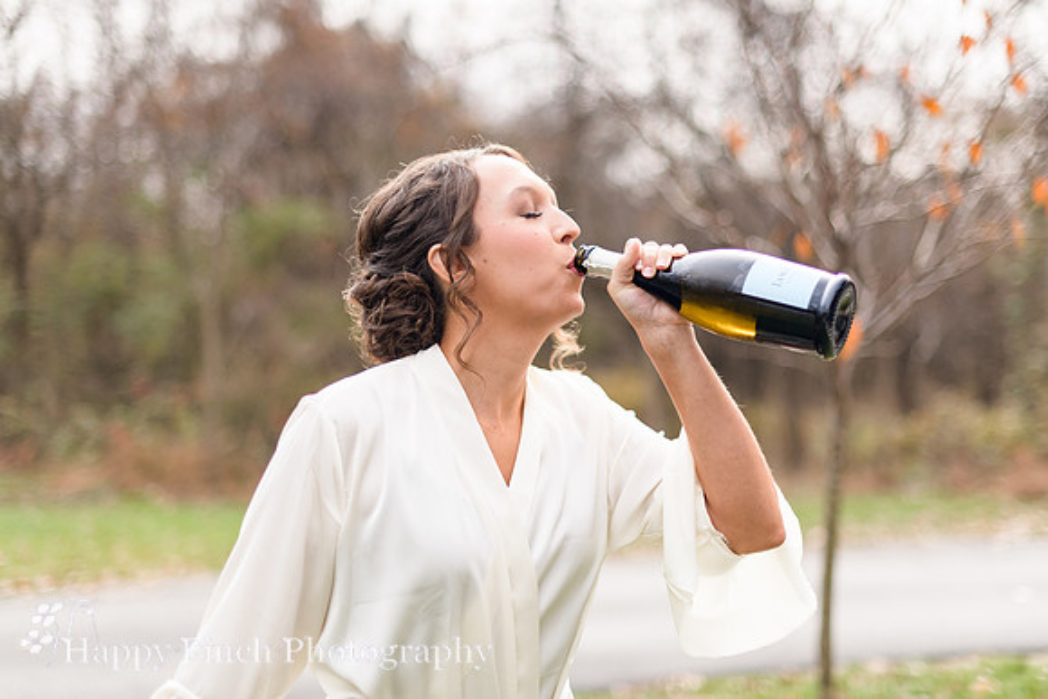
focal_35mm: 53
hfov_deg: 37.3
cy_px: 326
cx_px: 559
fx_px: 1554
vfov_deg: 25.4
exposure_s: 1/5000
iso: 400
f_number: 1.8
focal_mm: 50
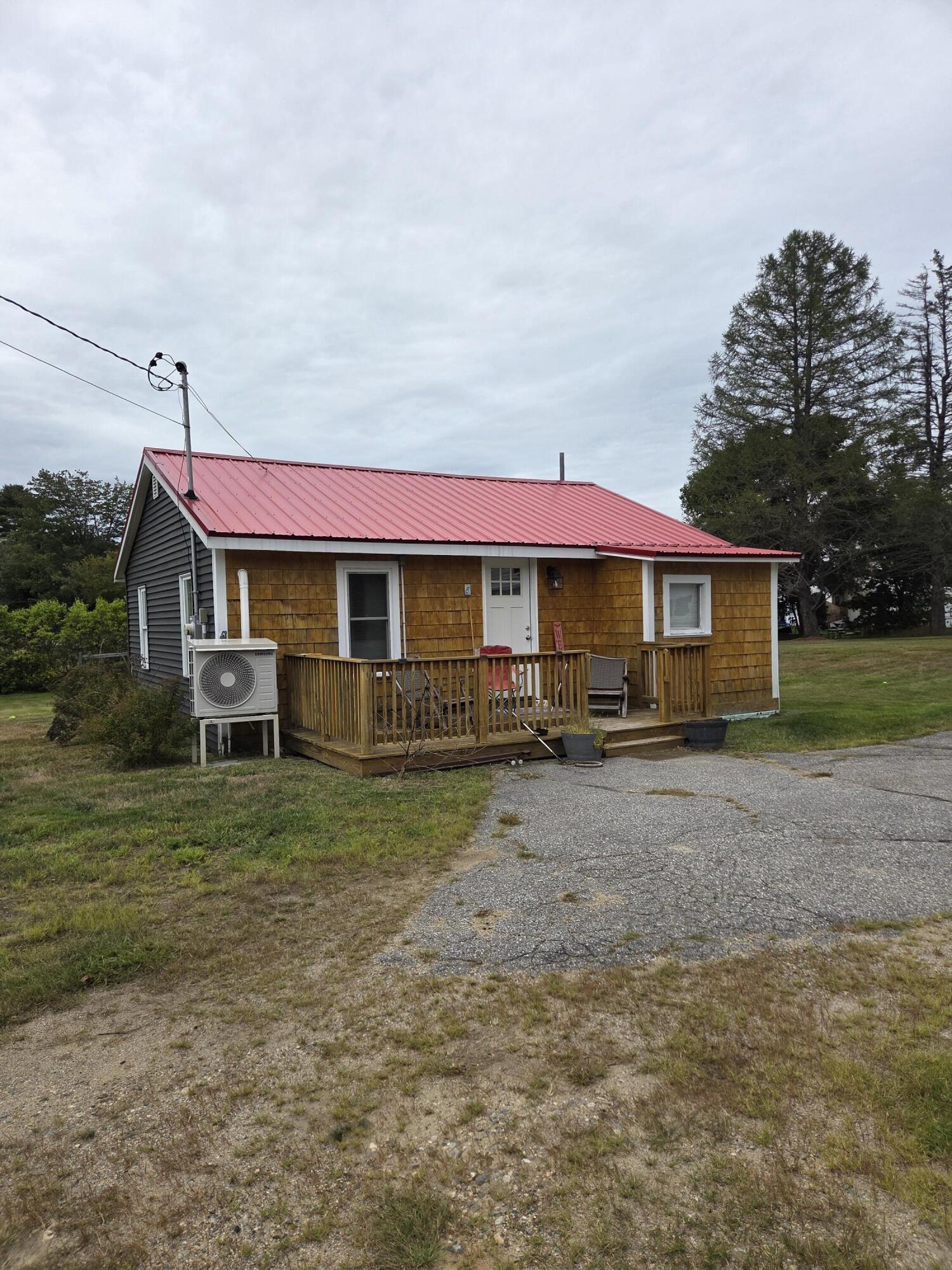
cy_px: 635
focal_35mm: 23
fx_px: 843
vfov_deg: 73.9
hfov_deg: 58.9
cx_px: 476
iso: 80
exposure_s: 1/4274
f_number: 1.8
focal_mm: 5.4
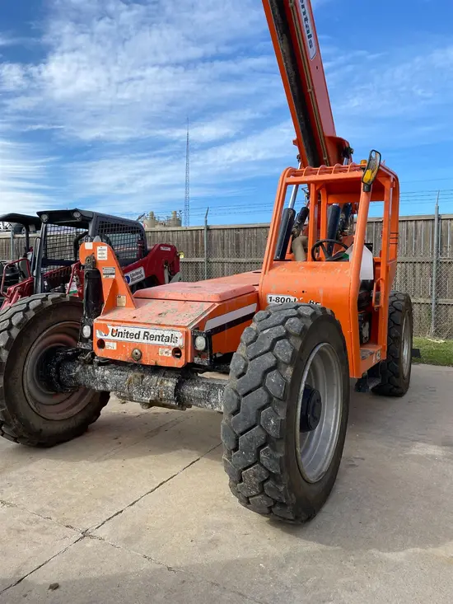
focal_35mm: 26
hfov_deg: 53.1
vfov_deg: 67.3
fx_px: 454
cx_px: 226
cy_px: 302
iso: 32
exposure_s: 1/1927
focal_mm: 4.25
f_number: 1.8
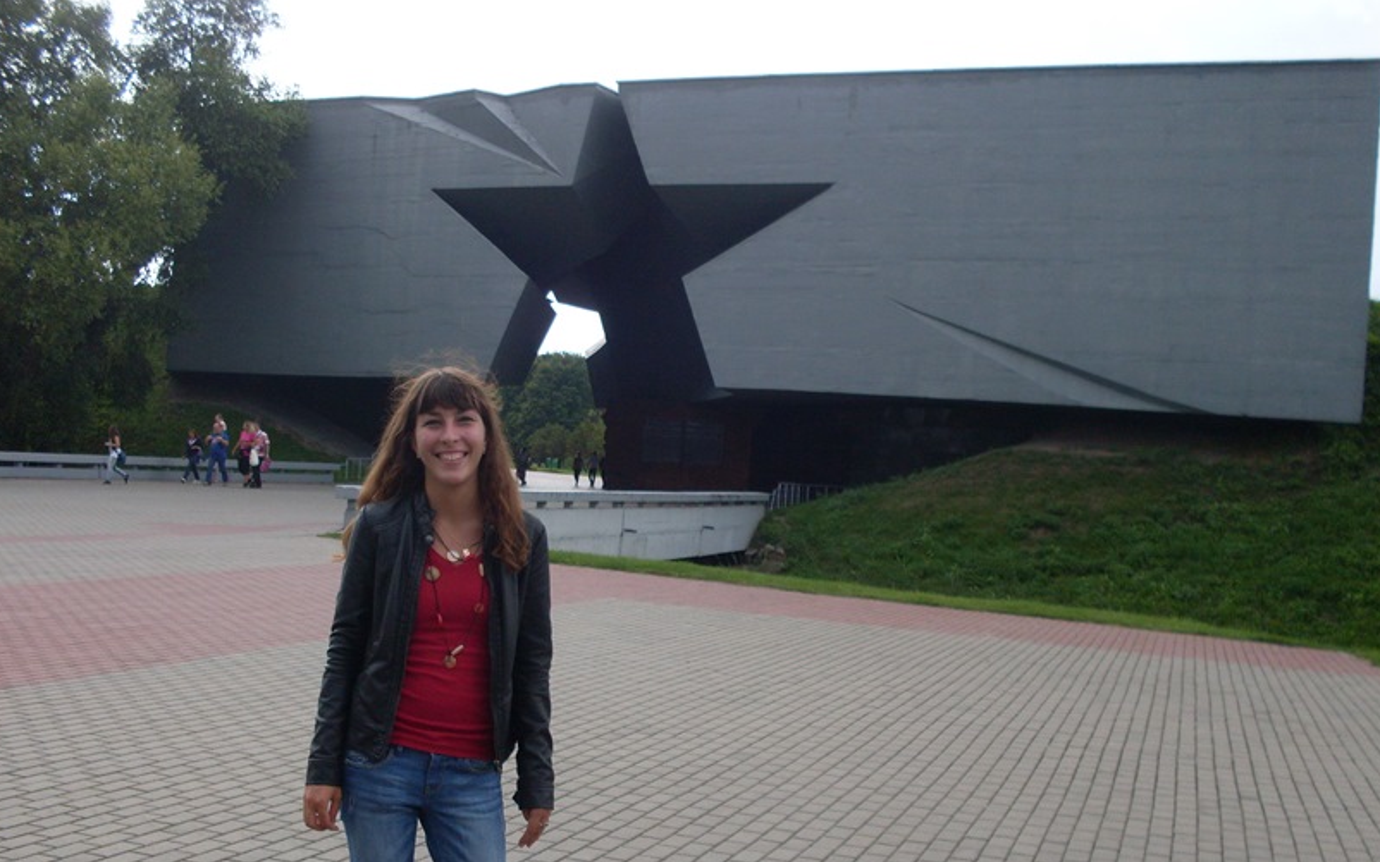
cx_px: 690
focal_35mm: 41
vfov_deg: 31.2
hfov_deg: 48.2
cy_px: 513
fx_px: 1542
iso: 80
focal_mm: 6.3
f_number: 2.8
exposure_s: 1/500
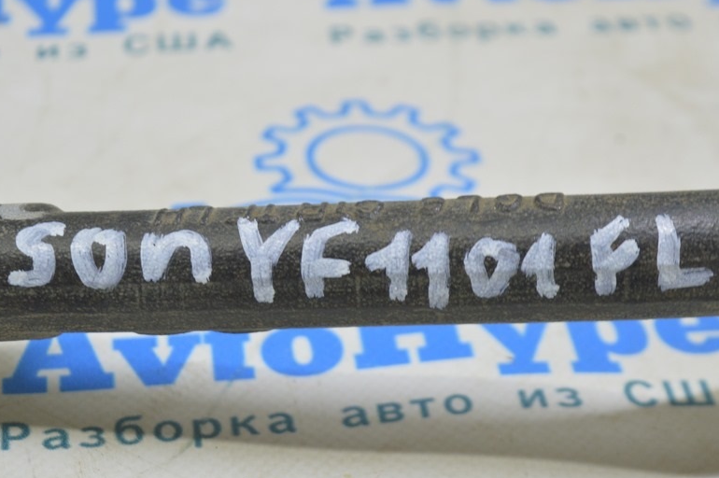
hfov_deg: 18.7
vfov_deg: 12.5
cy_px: 263
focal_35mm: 110
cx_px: 332
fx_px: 2188
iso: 400
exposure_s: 1/20
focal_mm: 55
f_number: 5.6
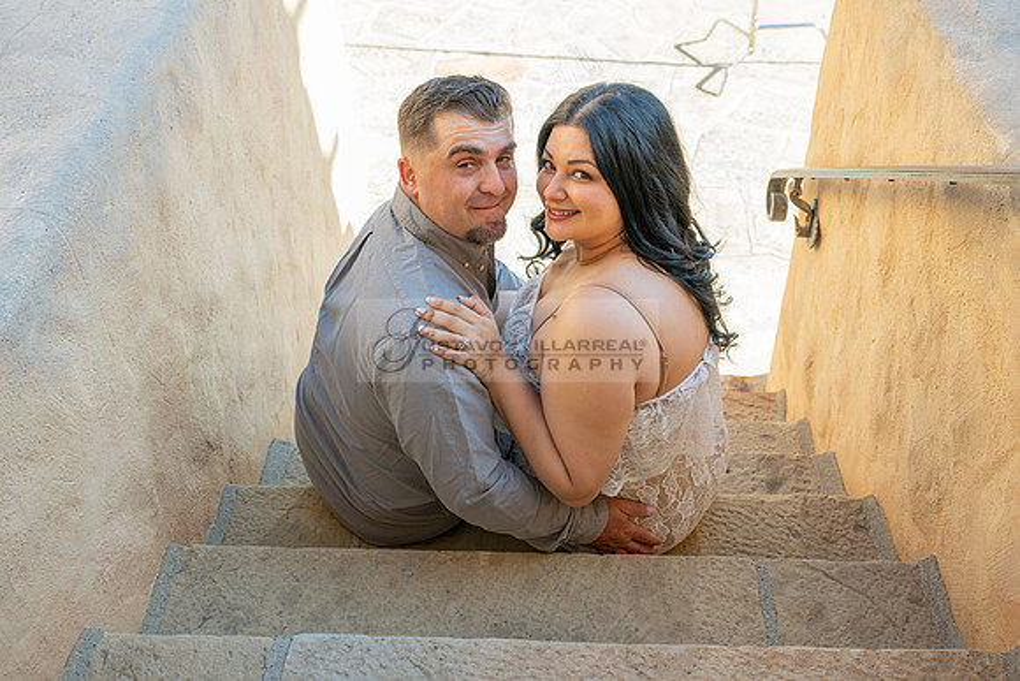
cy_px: 340
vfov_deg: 36.0
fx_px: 1049
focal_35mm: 37
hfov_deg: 51.9
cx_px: 510
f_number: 5
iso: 200
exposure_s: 1/200
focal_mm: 37
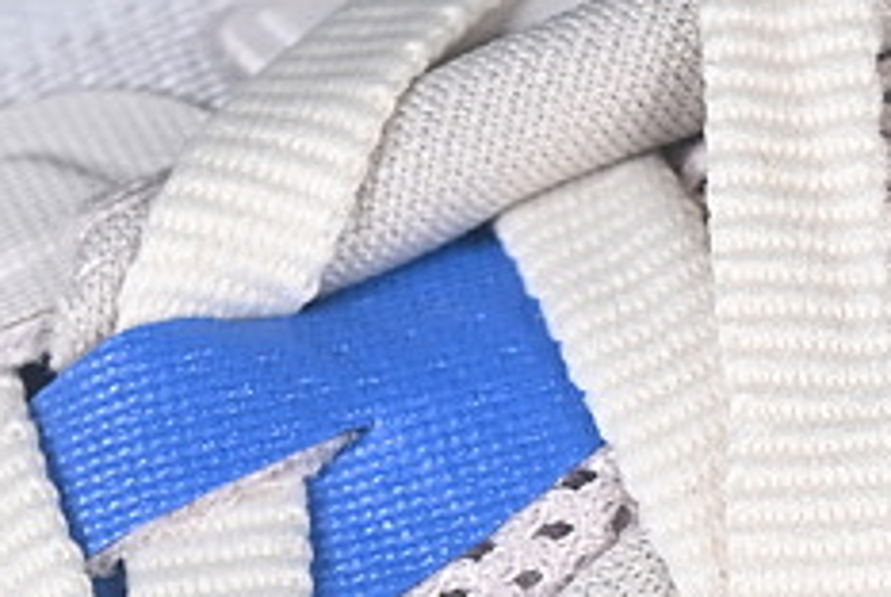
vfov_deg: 4.0
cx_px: 746
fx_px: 8599
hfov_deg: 5.9
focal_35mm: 347
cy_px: 899
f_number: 7.1
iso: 160
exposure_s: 1/80
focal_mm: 50
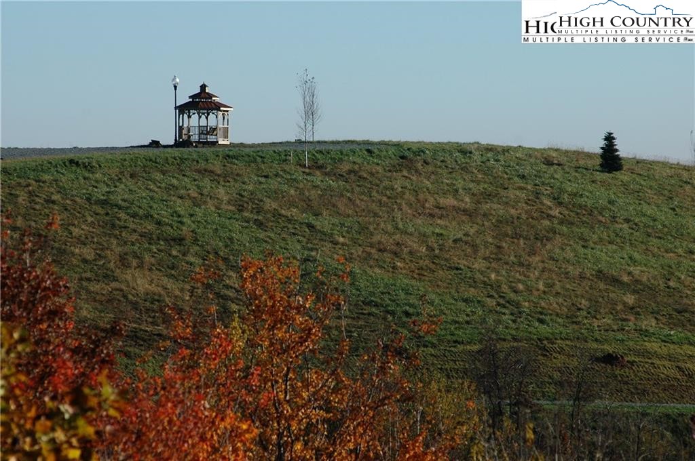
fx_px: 5784
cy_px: 230
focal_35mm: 300
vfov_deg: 4.6
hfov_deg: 6.9
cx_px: 348
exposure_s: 1/1000
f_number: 6.3
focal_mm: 200
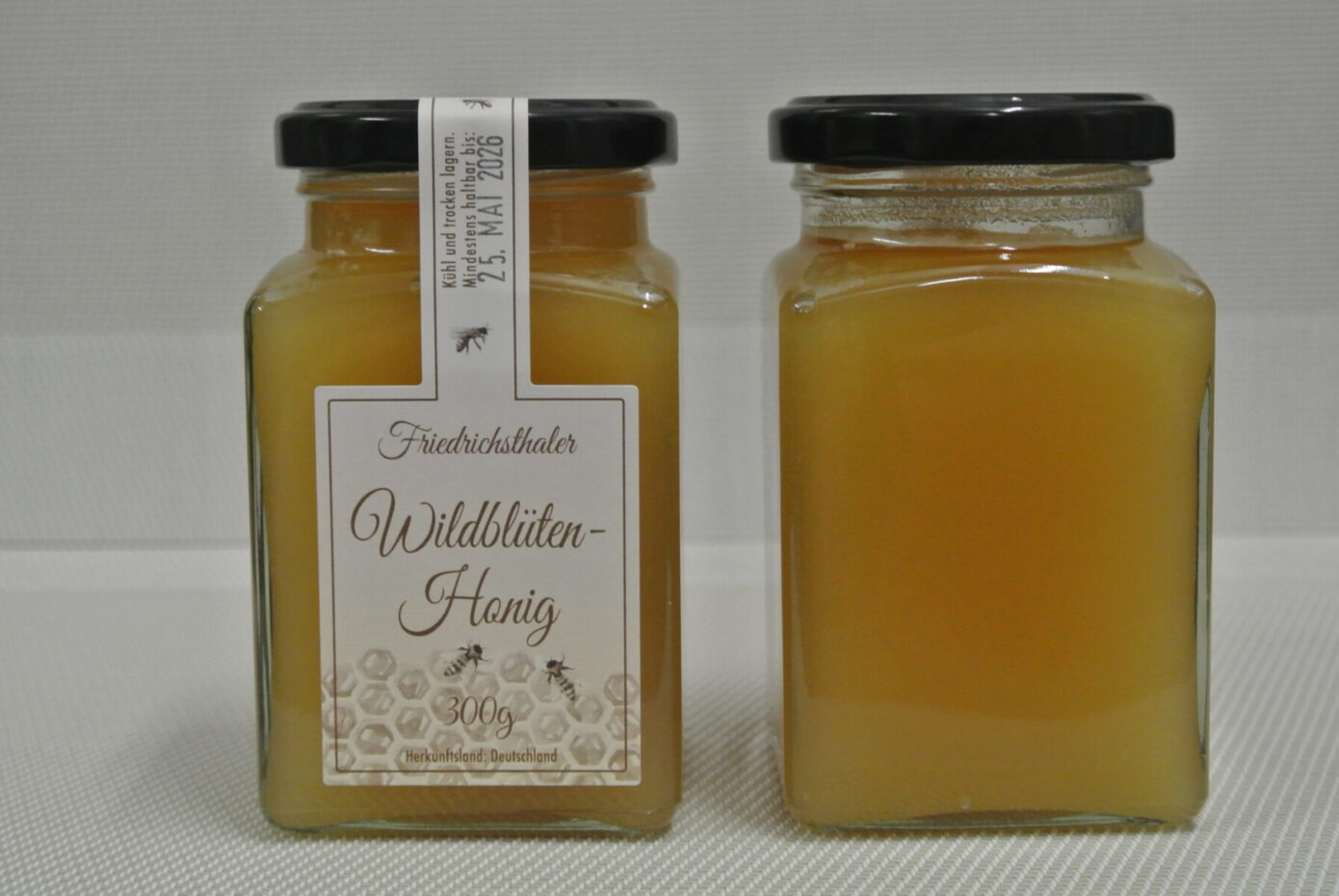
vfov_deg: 20.1
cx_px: 670
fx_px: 2532
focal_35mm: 68
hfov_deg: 29.6
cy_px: 448
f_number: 5.3
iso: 800
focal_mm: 25.2
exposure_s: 1/25
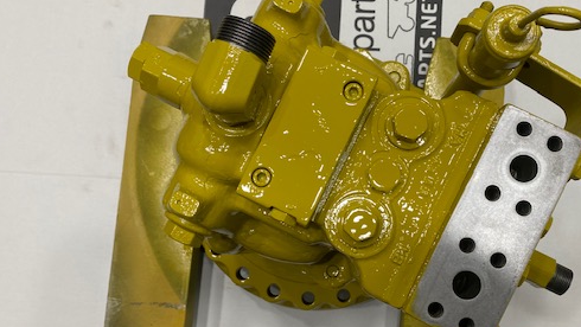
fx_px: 570
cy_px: 188
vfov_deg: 32.0
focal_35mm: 37
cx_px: 331
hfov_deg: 53.8
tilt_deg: -84.0
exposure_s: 1/100
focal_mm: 4.25
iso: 80
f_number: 1.8
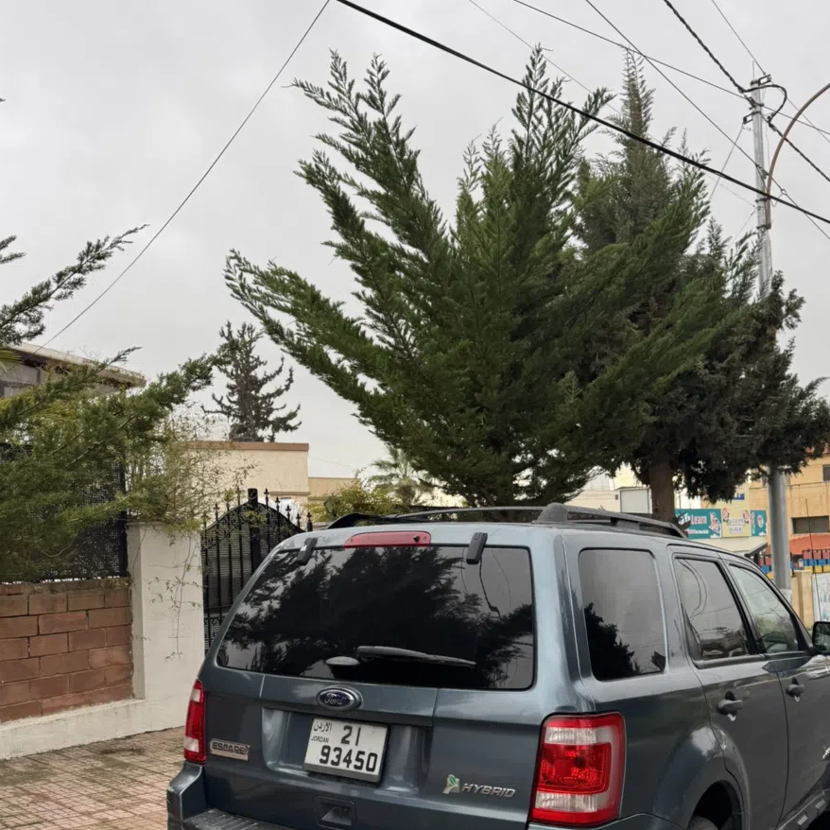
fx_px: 895
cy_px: 523
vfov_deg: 49.2
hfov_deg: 49.7
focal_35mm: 33
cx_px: 418
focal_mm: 6.76
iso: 80
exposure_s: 1/488
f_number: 1.78
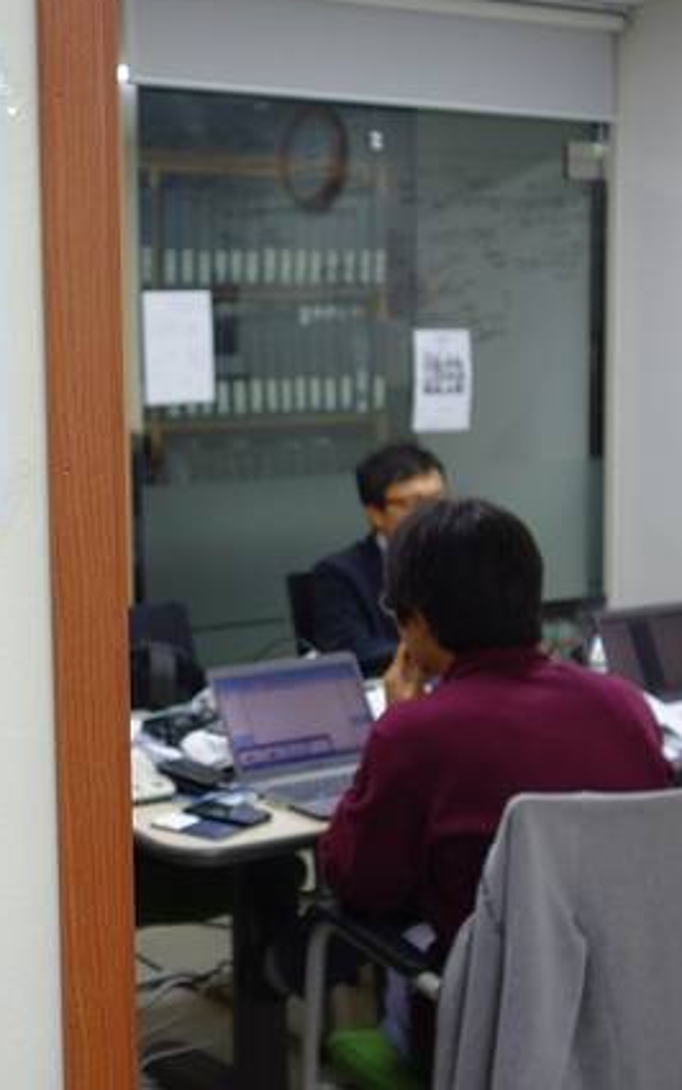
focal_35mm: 53
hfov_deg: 24.0
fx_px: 1575
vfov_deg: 38.2
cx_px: 123
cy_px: 537
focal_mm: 12.78
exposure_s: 1/40
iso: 160
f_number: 2.8
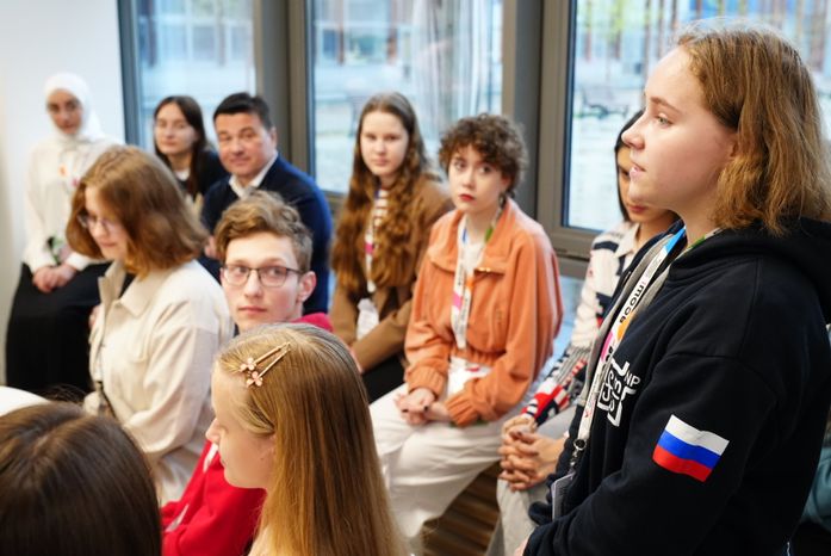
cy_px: 278
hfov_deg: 45.4
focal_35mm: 43
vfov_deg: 31.2
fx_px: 993
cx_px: 416
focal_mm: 43
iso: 3200
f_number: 5.6
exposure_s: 1/200
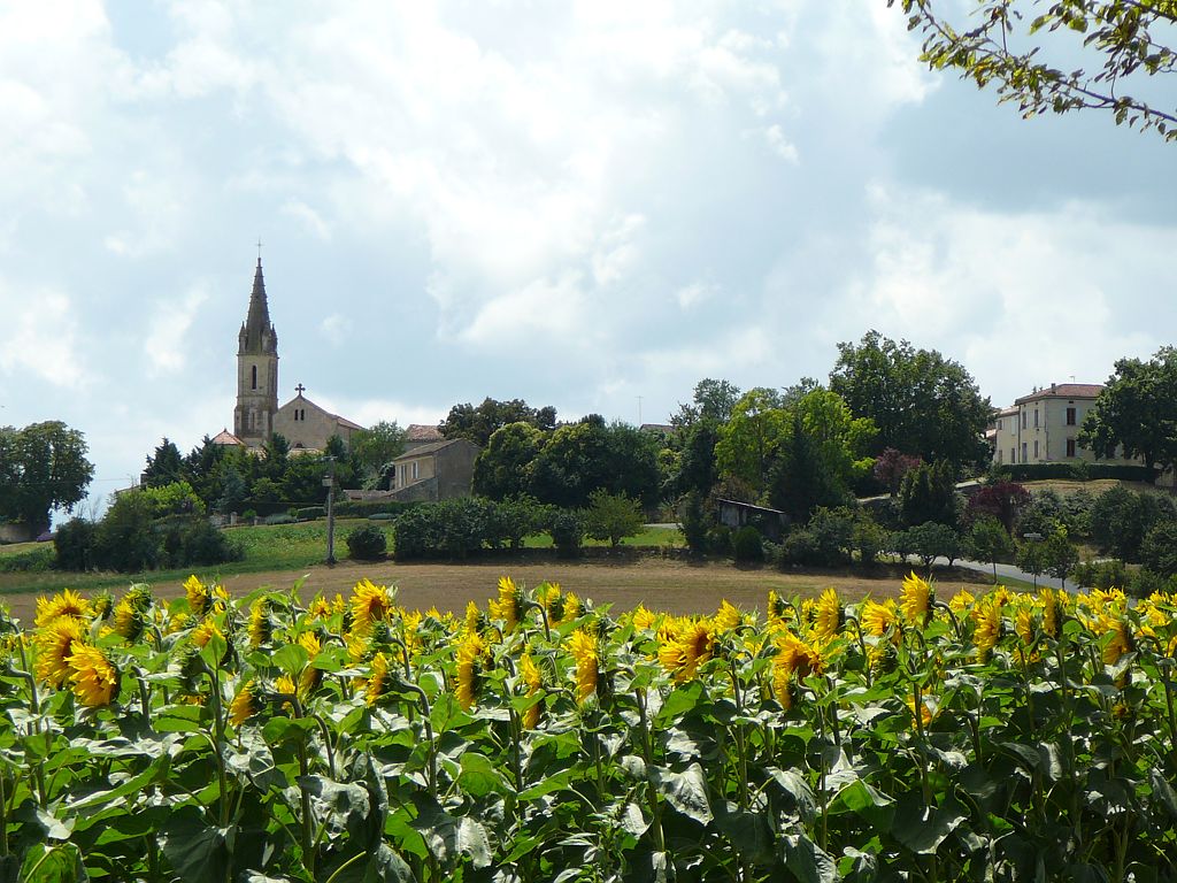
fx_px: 5474
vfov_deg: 9.2
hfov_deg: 12.3
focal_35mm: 161
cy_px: 442
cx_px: 588
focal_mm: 23.9
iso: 80
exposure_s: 1/800
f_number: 4
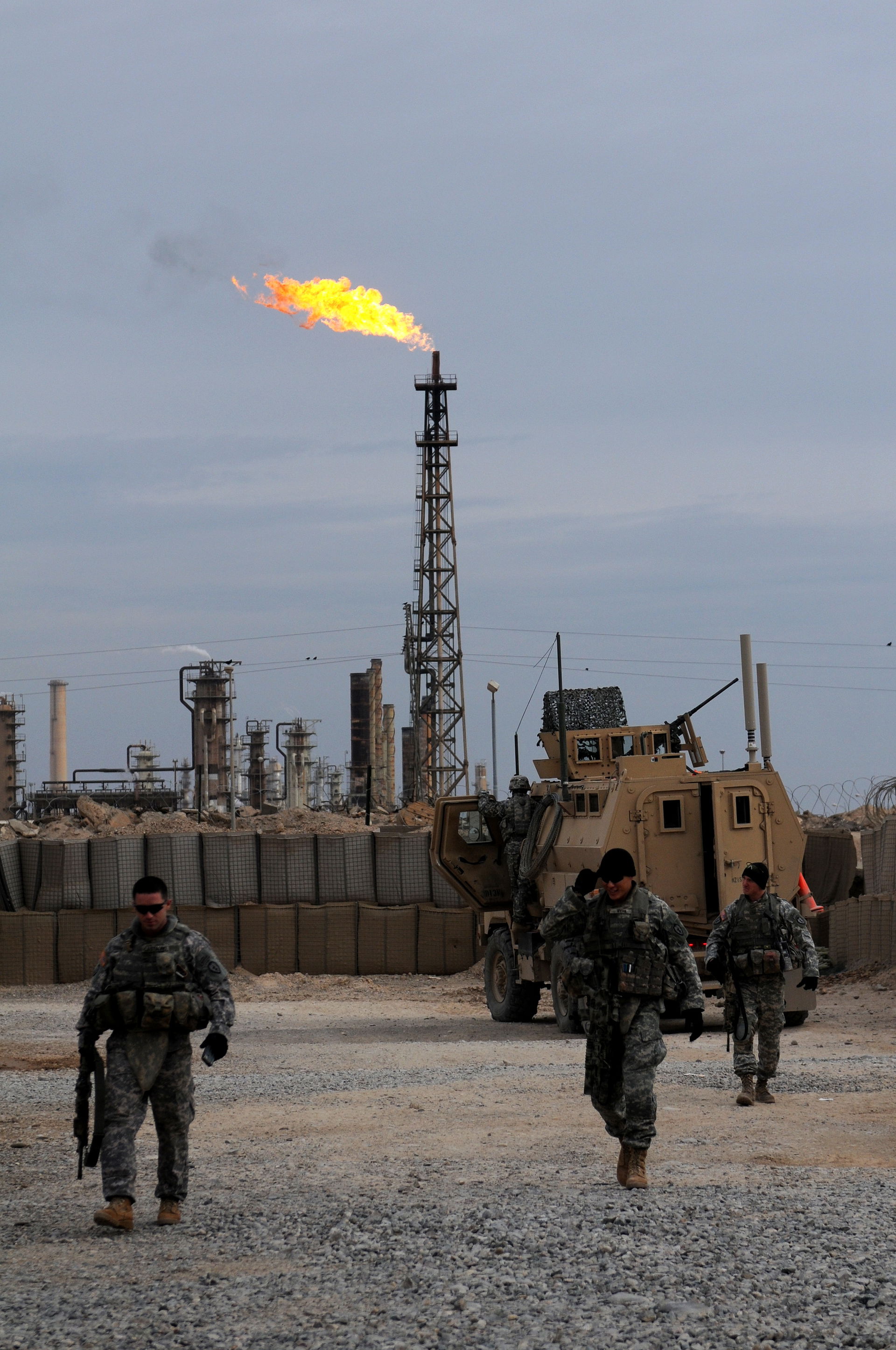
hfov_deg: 13.0
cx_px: 448
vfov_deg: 19.5
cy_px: 675
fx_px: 3930
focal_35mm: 105
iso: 200
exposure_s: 1/2000
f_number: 4
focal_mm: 70
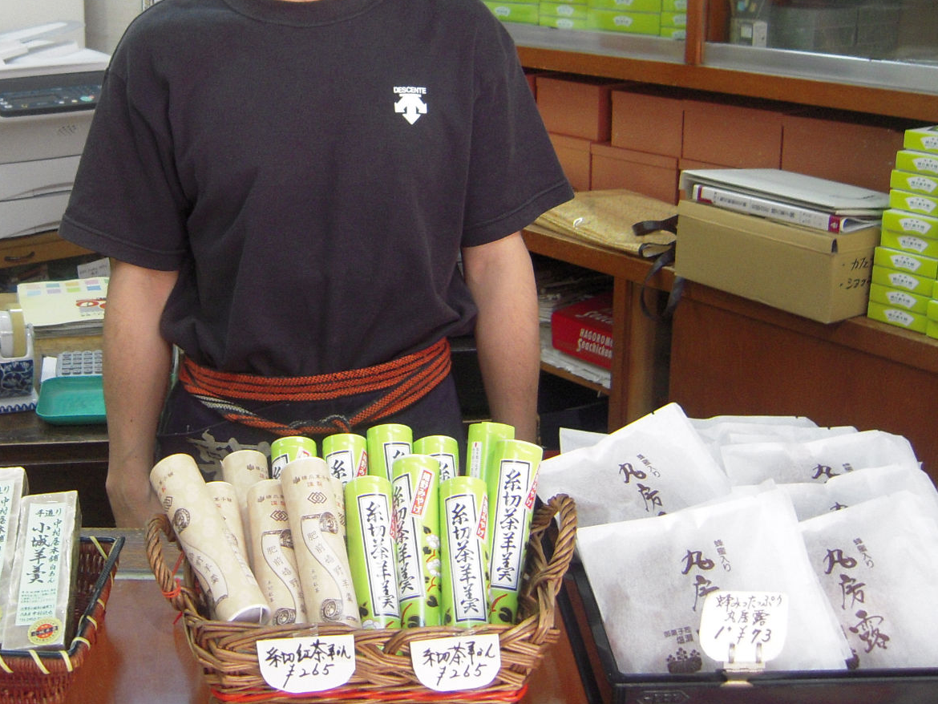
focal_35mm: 49
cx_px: 290
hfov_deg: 38.3
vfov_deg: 29.2
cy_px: 174
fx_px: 1328
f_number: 2.7
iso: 250
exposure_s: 1/30
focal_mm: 5
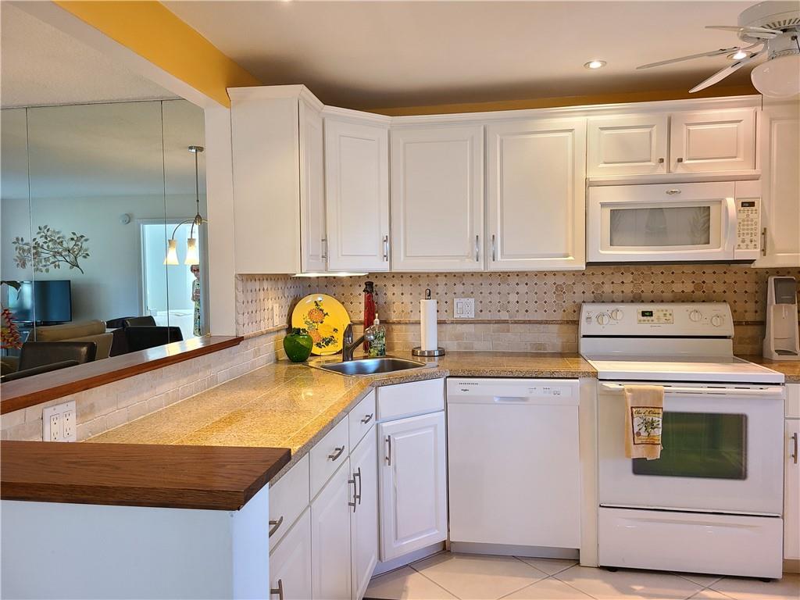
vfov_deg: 53.1
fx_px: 601
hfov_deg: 67.3
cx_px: 400
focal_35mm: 26
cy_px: 300
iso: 200
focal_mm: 5.4
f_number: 1.8
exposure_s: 1/59
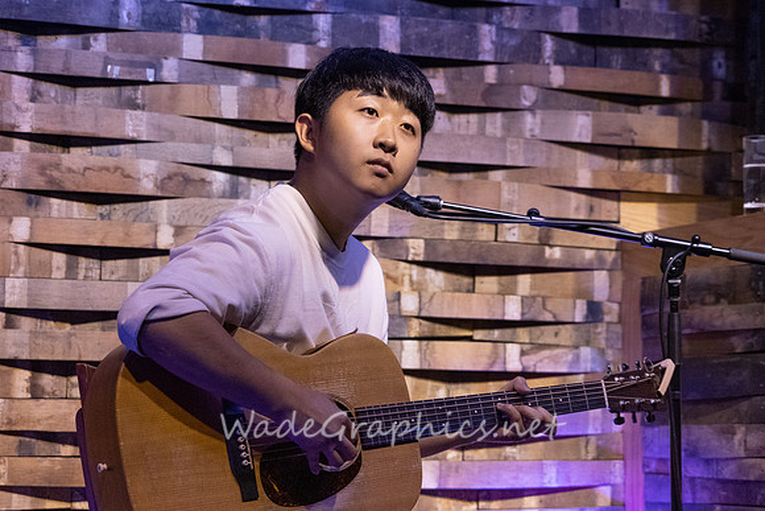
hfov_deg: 21.3
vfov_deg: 14.3
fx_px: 2032
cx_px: 409
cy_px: 273
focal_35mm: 96
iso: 6400
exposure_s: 1/125
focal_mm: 78
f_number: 6.3
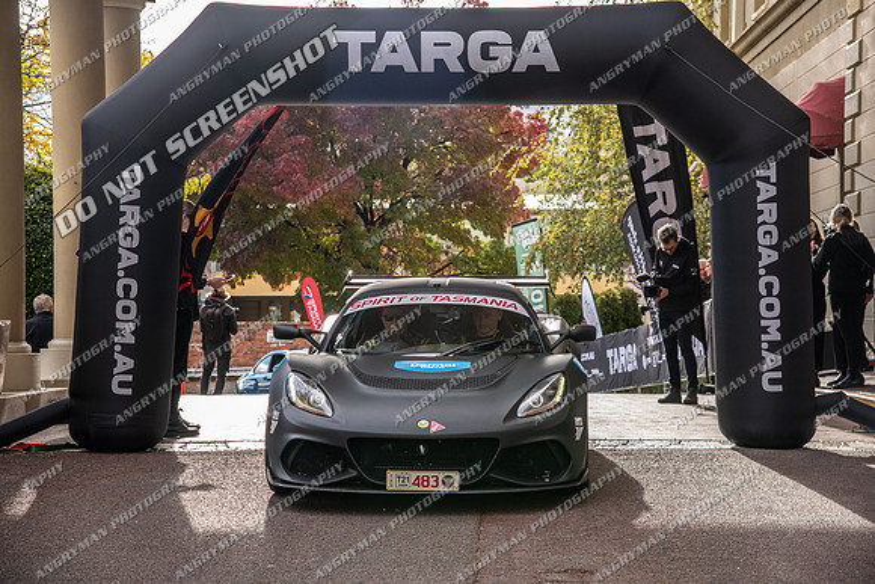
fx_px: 1993
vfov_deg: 16.7
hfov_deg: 24.8
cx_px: 438
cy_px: 292
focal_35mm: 82
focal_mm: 82
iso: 500
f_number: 5.6
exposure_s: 1/400
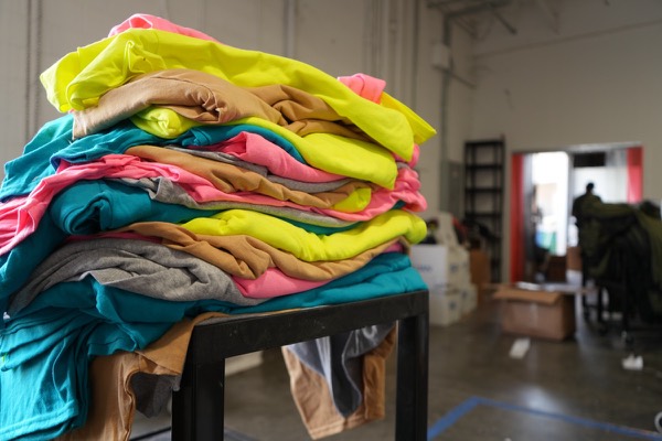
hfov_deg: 63.7
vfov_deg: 45.0
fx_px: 533
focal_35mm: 29
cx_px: 331
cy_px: 220
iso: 250
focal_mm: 29
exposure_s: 1/80
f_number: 3.5
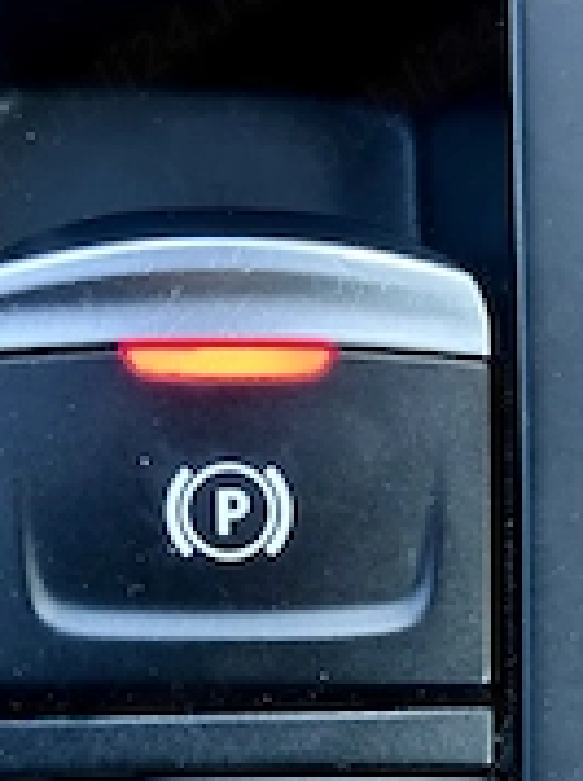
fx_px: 2431
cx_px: 285
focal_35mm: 108
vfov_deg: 18.2
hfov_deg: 13.7
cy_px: 478
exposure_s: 1/60
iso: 160
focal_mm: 6.86
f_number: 1.78
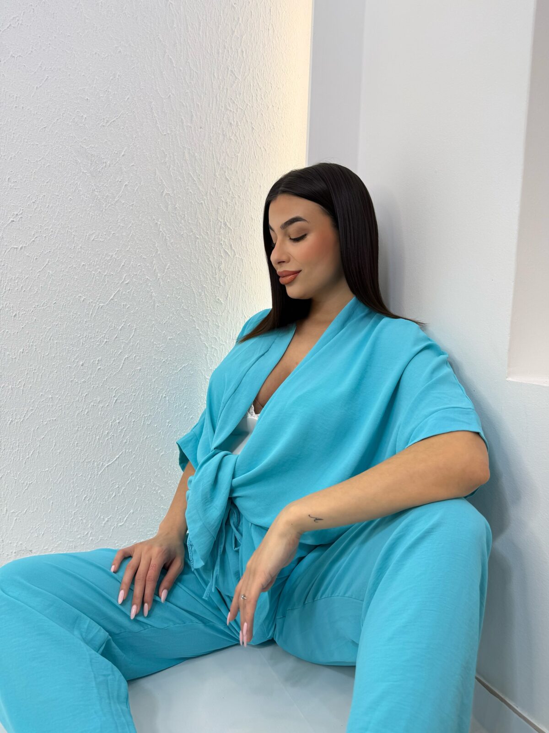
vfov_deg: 71.6
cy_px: 366
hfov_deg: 56.8
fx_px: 508
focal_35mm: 24
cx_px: 274
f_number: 1.78
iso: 64
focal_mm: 6.76
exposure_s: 1/200
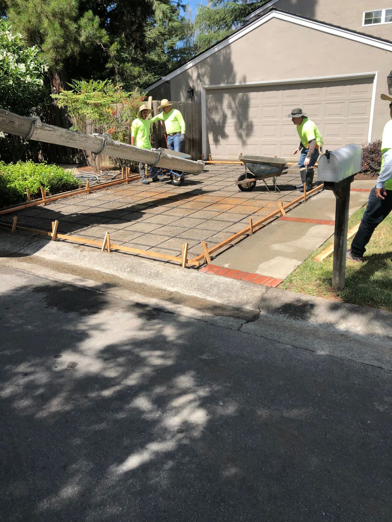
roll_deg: -2.3
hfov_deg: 49.8
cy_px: 261
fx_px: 423
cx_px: 196
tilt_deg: -14.2
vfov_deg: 63.4
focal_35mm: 28
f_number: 1.8
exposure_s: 1/1245
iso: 20
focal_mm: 3.99
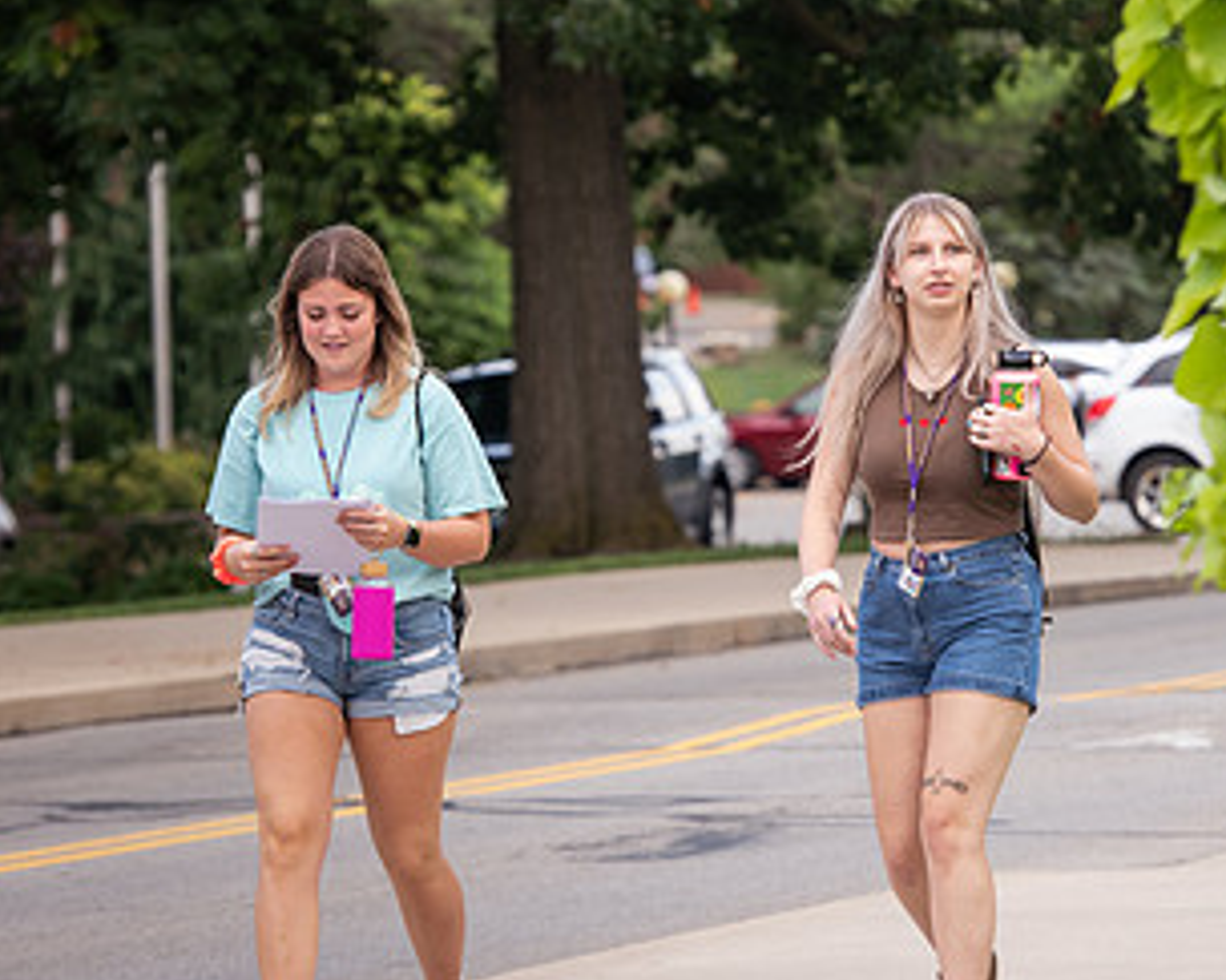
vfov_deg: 5.7
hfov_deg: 7.2
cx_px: 778
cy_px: 478
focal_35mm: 269
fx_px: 9757
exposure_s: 1/320
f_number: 4.5
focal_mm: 150
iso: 400
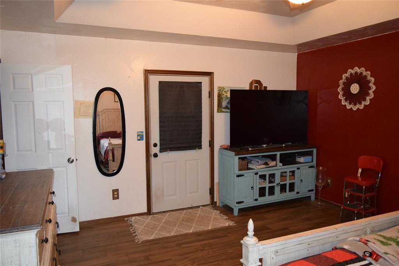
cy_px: 133
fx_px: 299
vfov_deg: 47.9
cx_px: 200
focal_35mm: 27
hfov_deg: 67.4
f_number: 3.5
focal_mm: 18
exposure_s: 1/60
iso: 2800
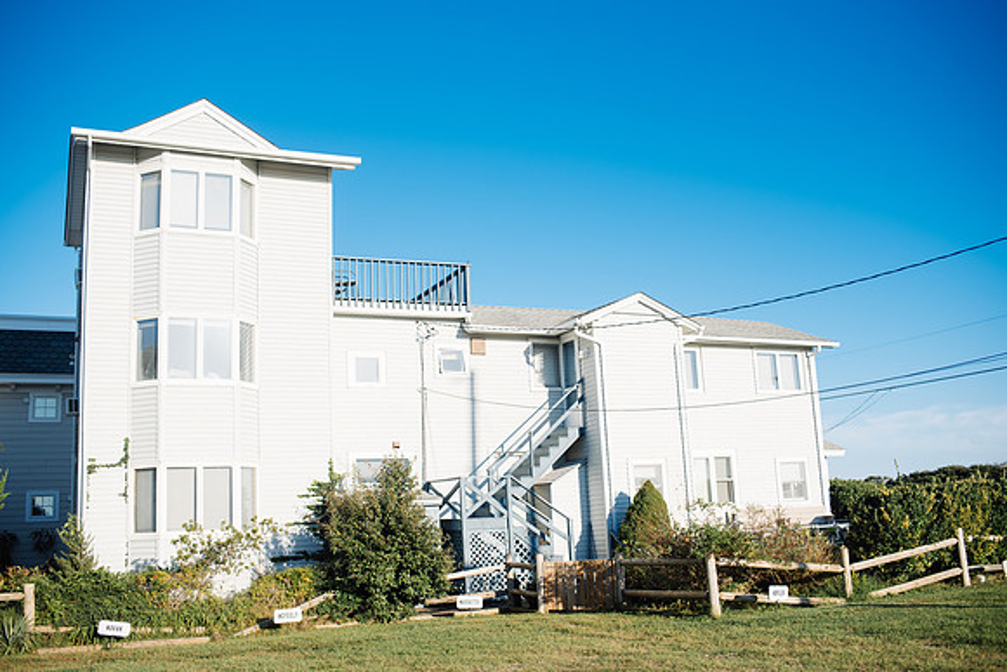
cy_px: 336
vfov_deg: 37.9
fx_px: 979
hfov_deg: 54.4
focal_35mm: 35
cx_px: 504
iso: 100
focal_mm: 35
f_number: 2.8
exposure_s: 1/1250
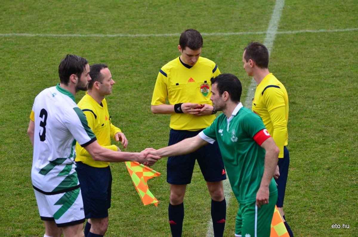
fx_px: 2084
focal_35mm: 210
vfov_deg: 6.5
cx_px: 179
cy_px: 118
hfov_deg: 9.8
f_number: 4.8
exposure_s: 1/1000
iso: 800
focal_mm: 140
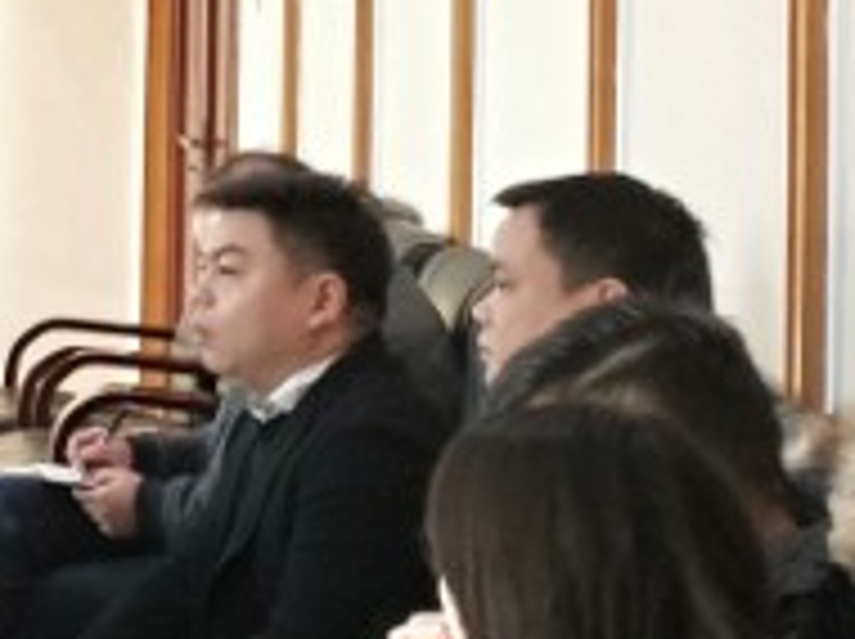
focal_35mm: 124
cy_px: -302
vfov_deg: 11.5
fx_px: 3059
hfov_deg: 11.7
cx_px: -1436
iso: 100
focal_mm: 3.99
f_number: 1.7
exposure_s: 1/50
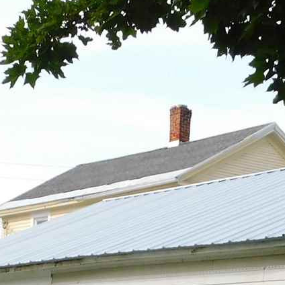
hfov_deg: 13.5
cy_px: 475
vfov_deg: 12.7
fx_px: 1192
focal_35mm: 128
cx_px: 15
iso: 125
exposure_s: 1/640
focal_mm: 5.3
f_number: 3.2
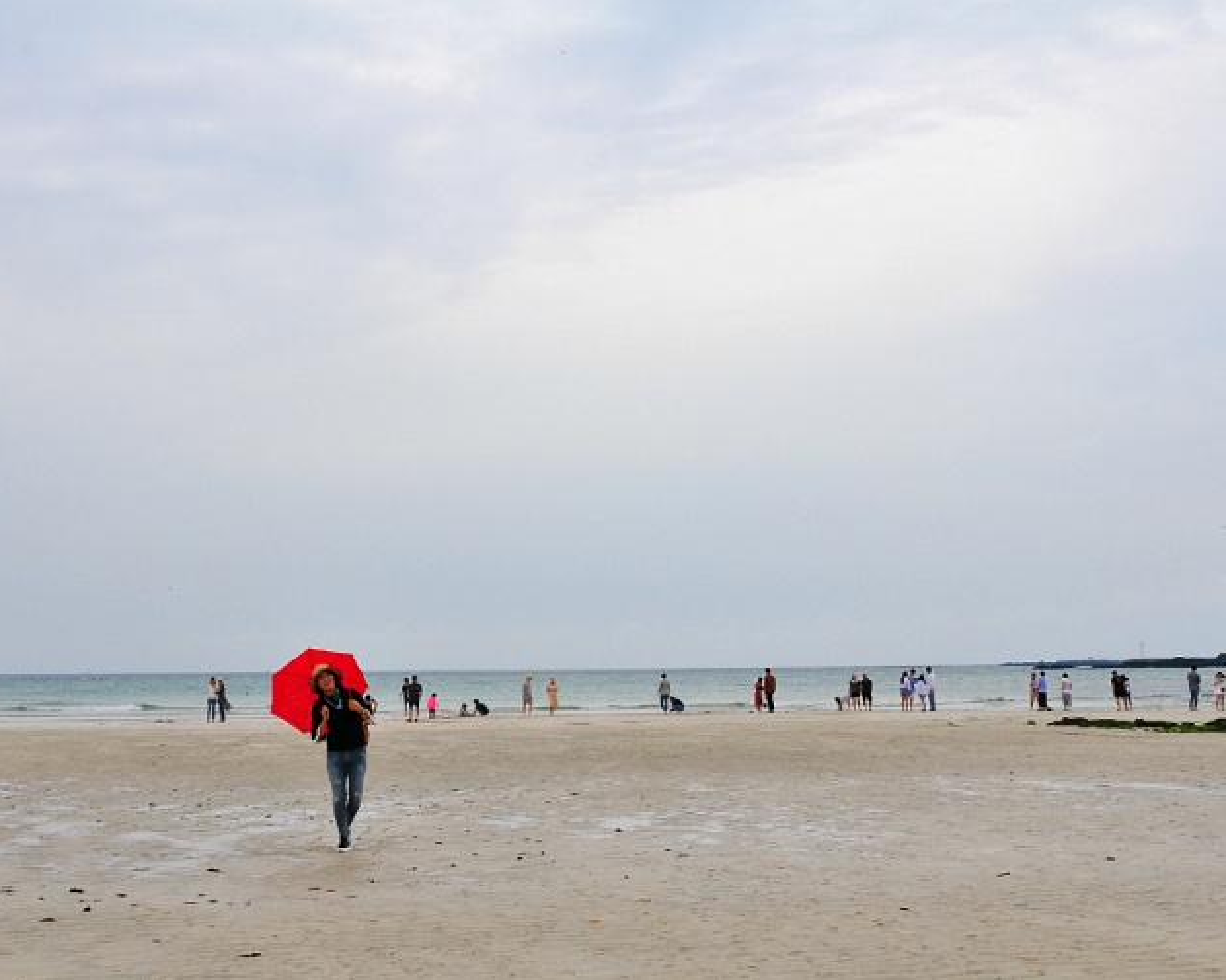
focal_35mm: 41
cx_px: 569
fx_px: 1487
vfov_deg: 36.5
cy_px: 488
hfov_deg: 44.8
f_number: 13
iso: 200
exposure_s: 1/125
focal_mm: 24
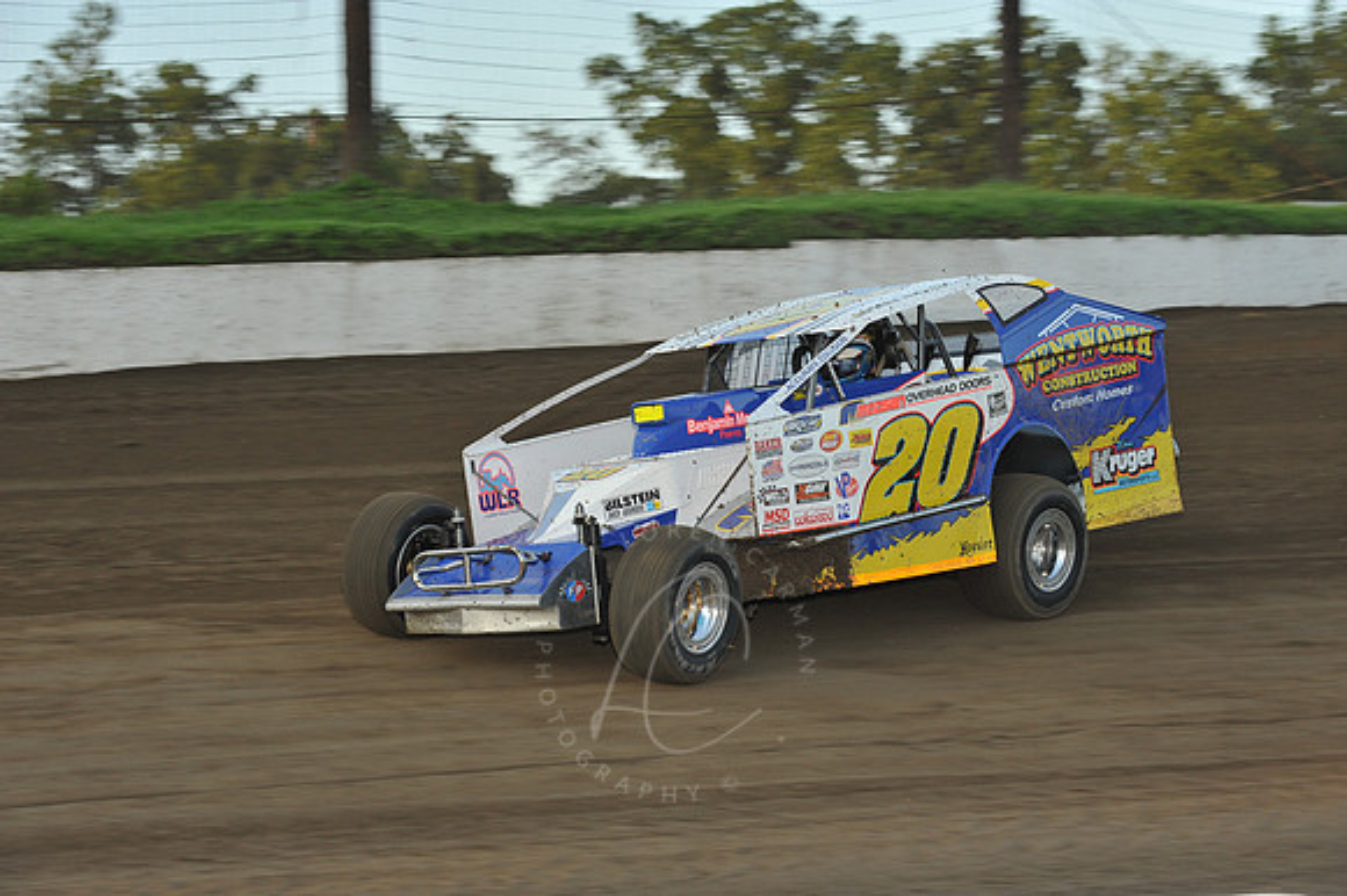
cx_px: 674
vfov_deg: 13.0
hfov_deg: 19.5
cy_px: 448
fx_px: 3926
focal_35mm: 105
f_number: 8
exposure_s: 1/320
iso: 640
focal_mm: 105
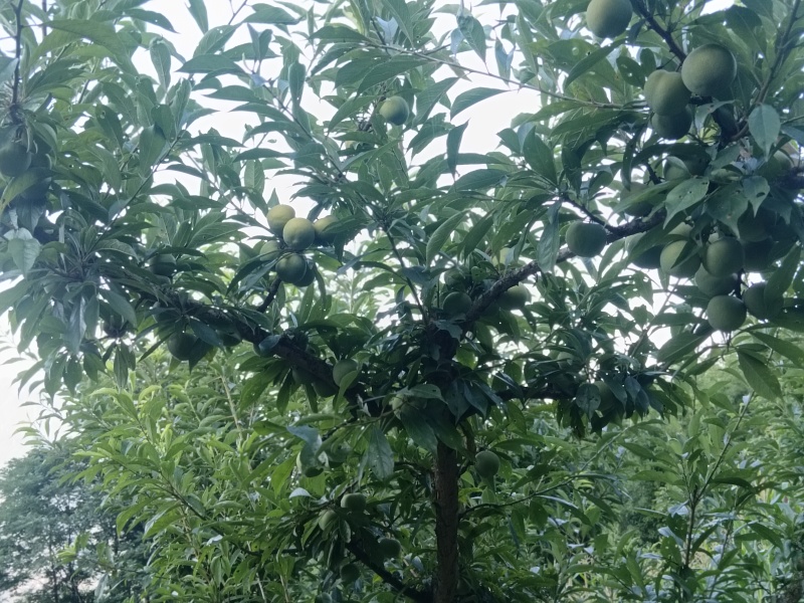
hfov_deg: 49.0
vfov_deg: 37.7
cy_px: 302
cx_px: 402
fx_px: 883
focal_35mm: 38
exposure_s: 1/100
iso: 500
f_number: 1.8
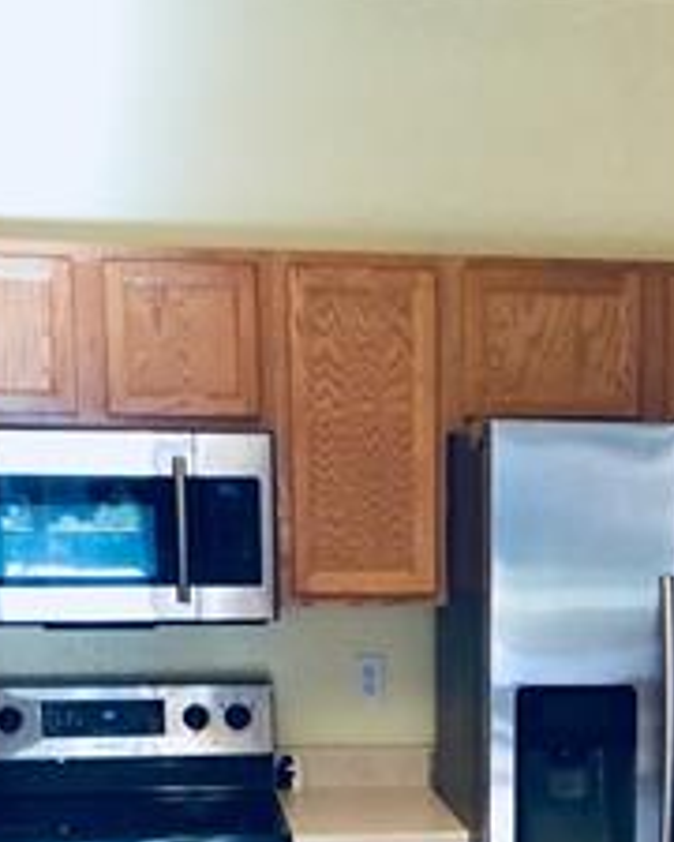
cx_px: 603
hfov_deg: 17.6
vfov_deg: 21.5
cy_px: 814
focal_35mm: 86
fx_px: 2144
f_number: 2.4
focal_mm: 3.3
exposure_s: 1/30
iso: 32
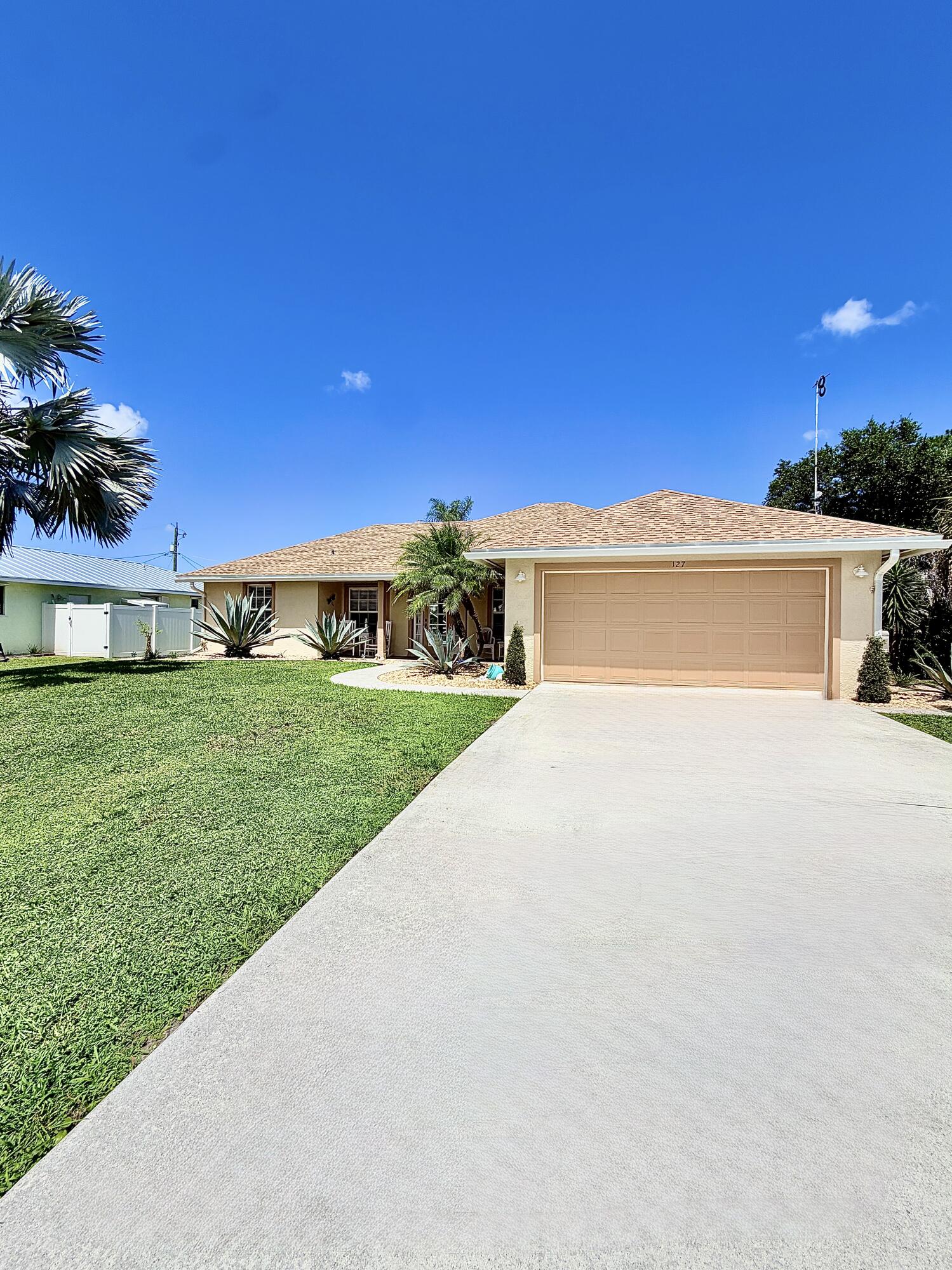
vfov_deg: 102.1
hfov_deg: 85.6
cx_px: 476
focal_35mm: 14
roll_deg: +0.0
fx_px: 514
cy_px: 635
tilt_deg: -0.1
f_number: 2.2
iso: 20
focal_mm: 2.22
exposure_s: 1/1613
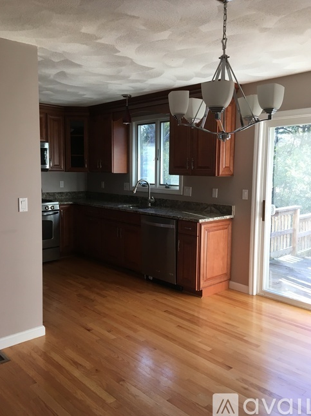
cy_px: 204
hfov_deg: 46.8
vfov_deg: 60.0
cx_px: 156
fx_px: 360
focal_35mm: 30
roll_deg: -0.6
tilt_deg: -5.3
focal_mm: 4.15
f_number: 2.2
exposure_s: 1/30
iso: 32
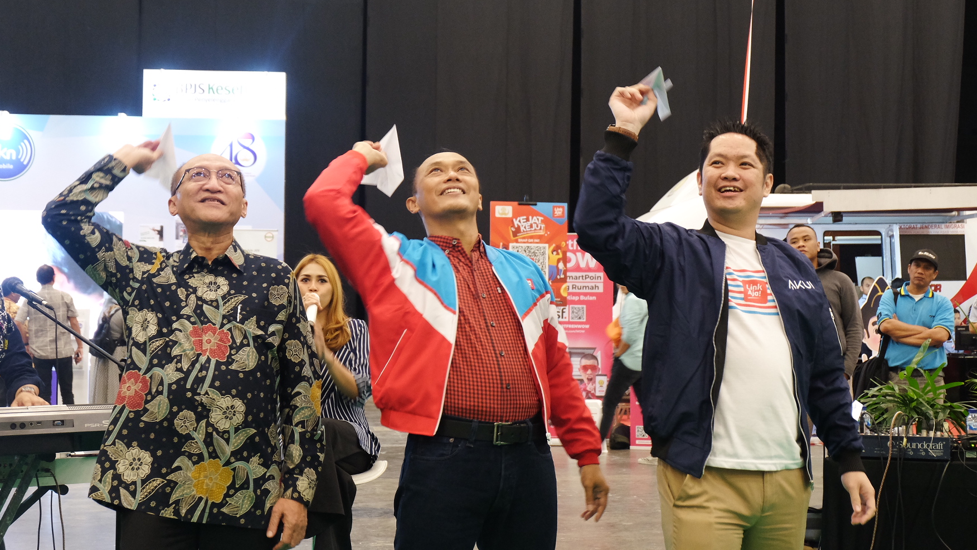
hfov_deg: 39.9
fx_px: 1347
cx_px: 487
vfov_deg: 23.0
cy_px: 221
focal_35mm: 52
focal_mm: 32.5
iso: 2500
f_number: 5
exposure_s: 1/30
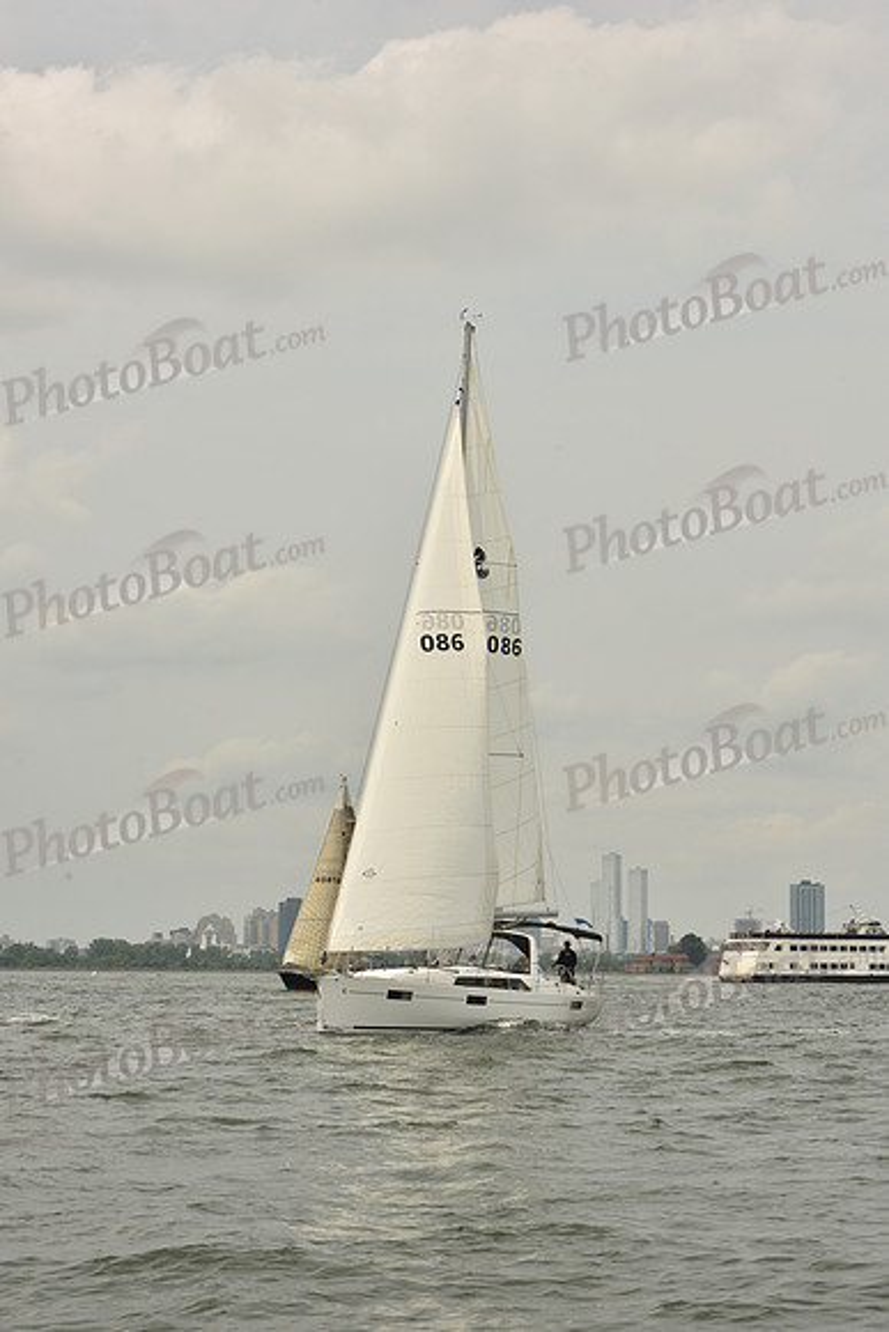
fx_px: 2591
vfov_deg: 28.8
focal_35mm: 70
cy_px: 666
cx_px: 444
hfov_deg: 19.5
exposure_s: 1/640
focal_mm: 70
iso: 250
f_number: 11
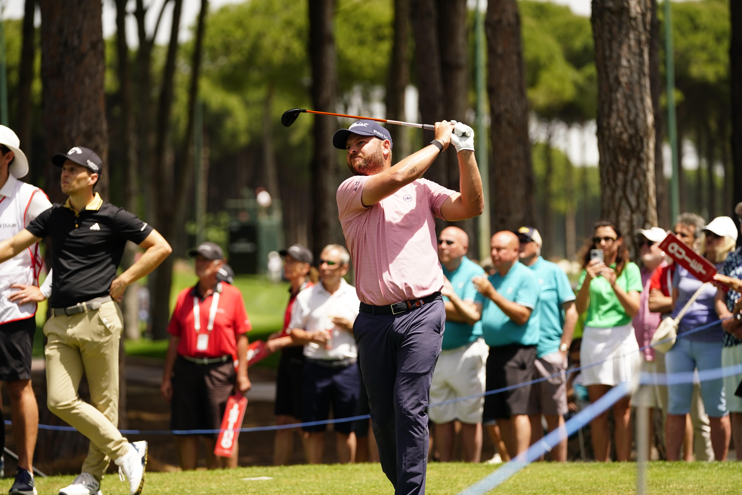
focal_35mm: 167
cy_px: 248
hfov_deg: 12.3
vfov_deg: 8.2
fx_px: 3442
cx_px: 371
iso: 400
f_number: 3.5
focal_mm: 167
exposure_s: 1/2500
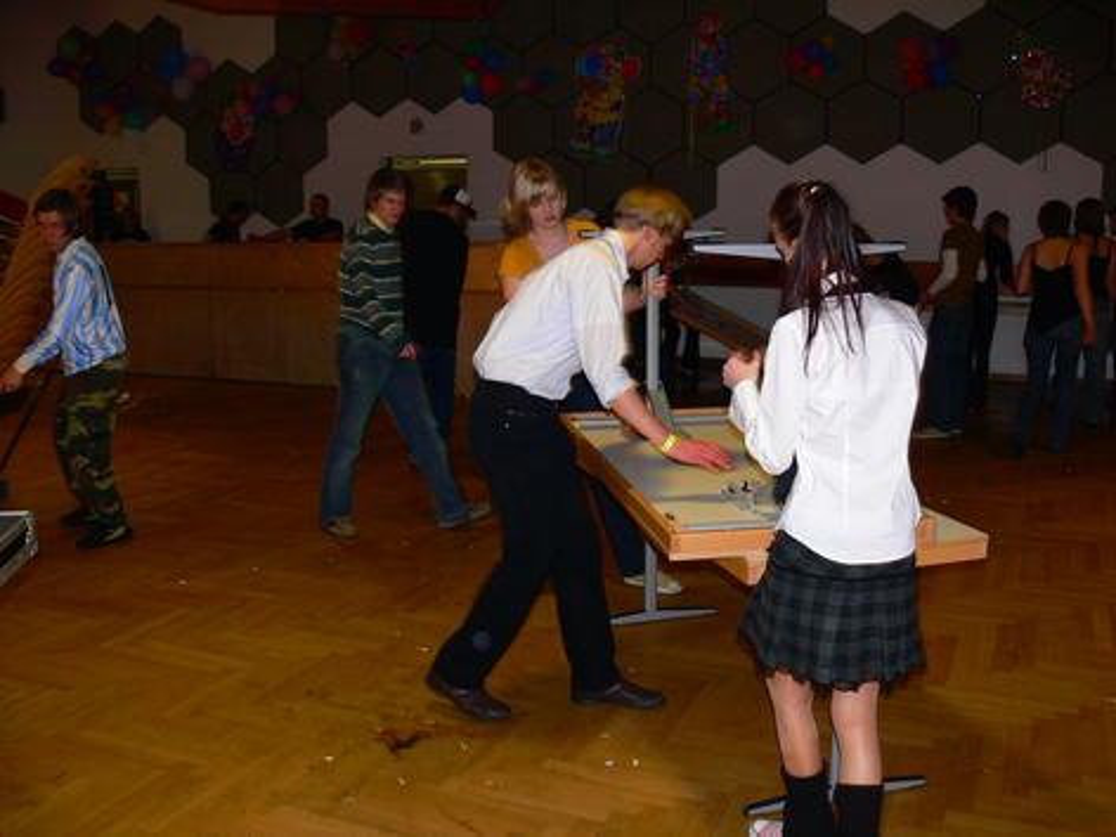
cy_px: 418
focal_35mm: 35
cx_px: 558
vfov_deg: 40.7
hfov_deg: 52.6
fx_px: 1128
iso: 100
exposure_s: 1/30
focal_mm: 7.4
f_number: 2.8
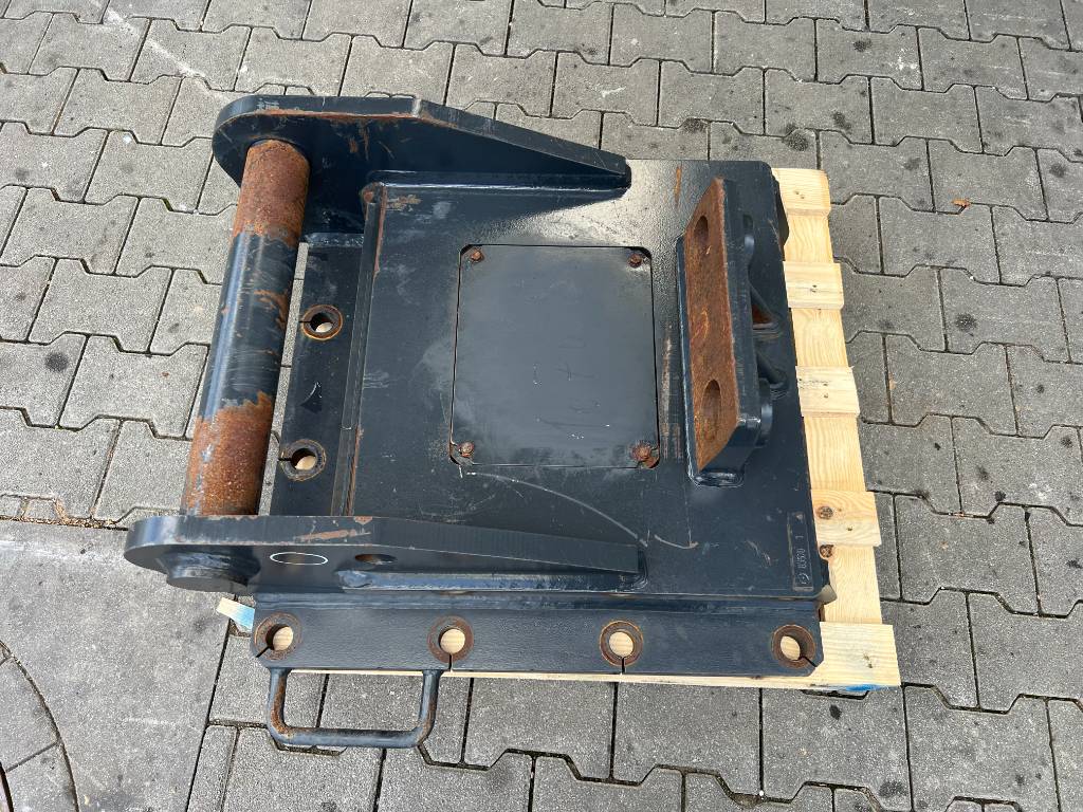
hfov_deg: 67.3
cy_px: 406
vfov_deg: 53.1
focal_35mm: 26
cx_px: 542
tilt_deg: -68.4
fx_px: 813
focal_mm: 5.7
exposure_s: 1/544
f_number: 1.5
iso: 50
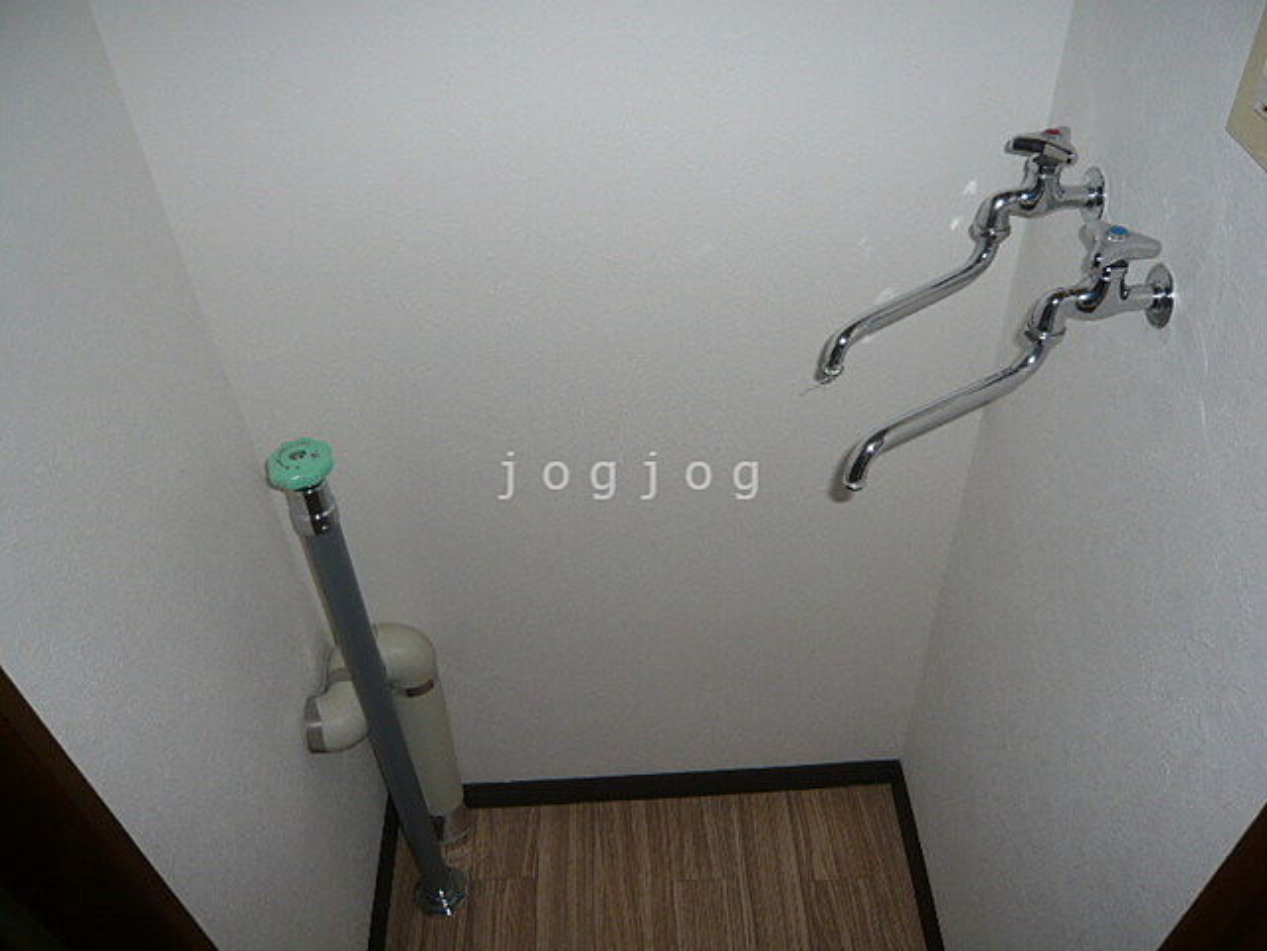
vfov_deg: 49.7
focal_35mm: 28
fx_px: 1025
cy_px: 476
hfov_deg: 63.4
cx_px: 634
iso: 100
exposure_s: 1/30
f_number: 2.8
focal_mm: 4.6
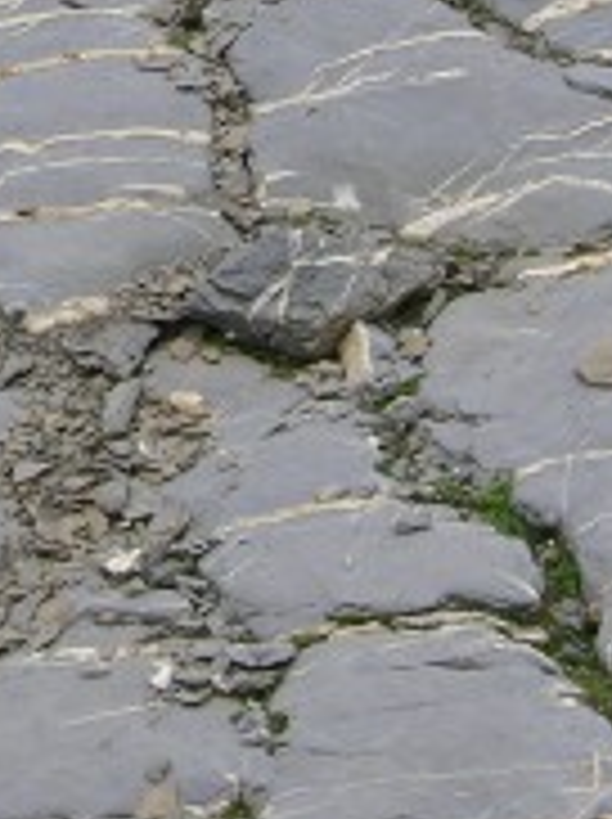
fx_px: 6592
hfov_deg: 5.3
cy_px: -238
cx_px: -194
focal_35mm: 279
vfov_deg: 7.0
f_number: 5.2
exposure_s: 1/178
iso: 50
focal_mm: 16.8
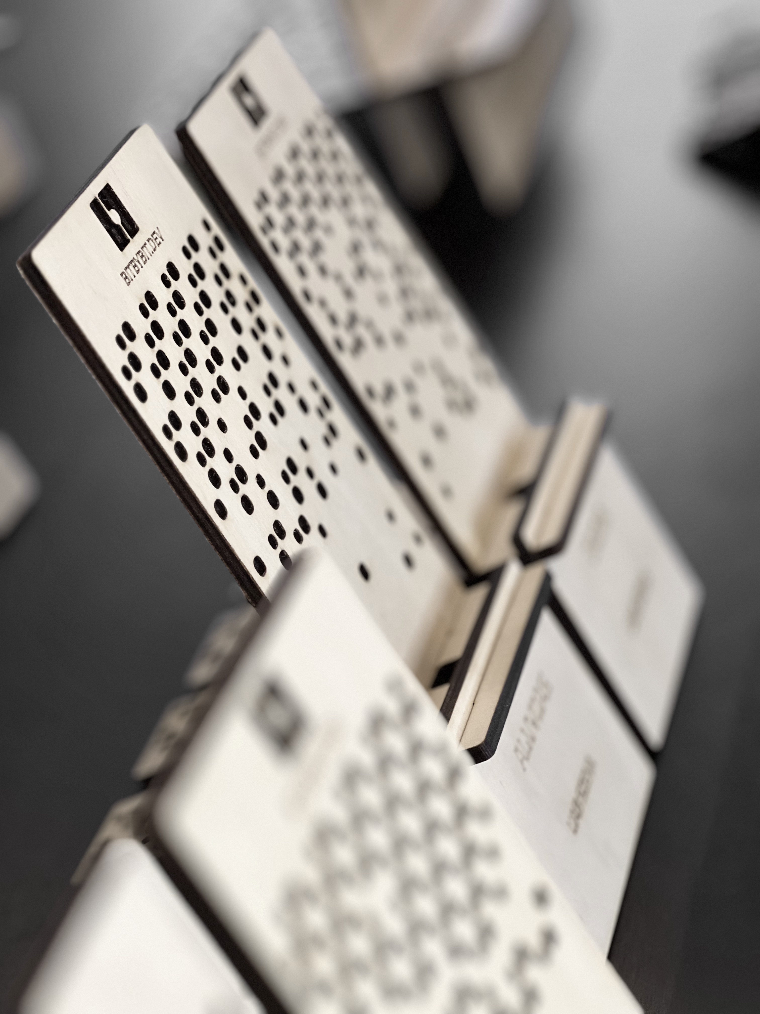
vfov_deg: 25.3
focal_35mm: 77
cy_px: 507
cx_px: 380
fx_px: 2254
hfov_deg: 19.1
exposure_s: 1/40
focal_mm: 9
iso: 250
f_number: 2.8
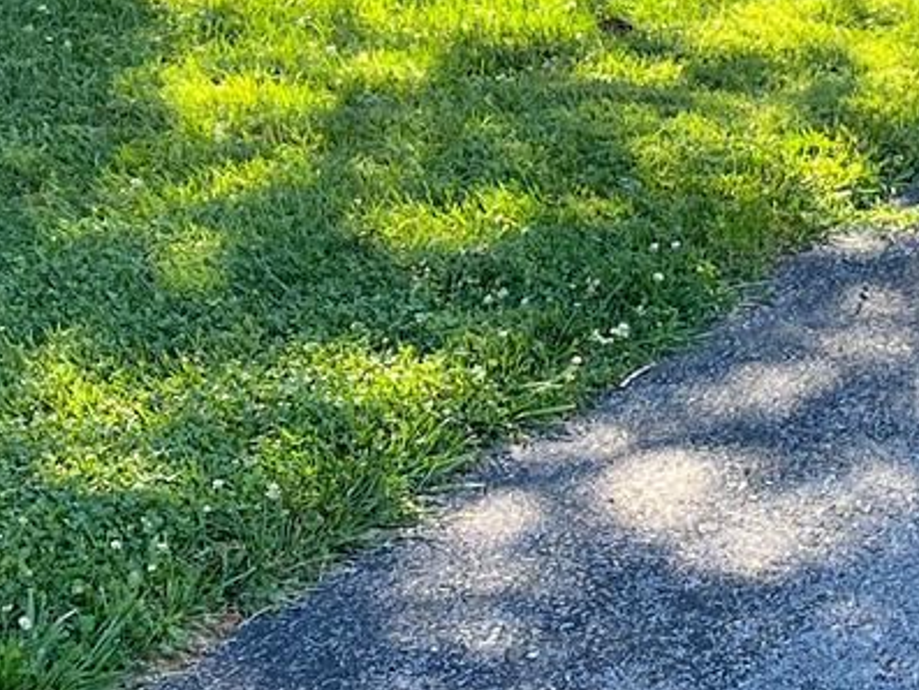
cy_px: -340
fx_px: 3559
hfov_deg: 14.6
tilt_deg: -5.1
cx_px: 762
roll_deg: +2.2
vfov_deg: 10.7
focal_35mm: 134
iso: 50
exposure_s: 1/340
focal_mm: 5.1
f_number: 1.6
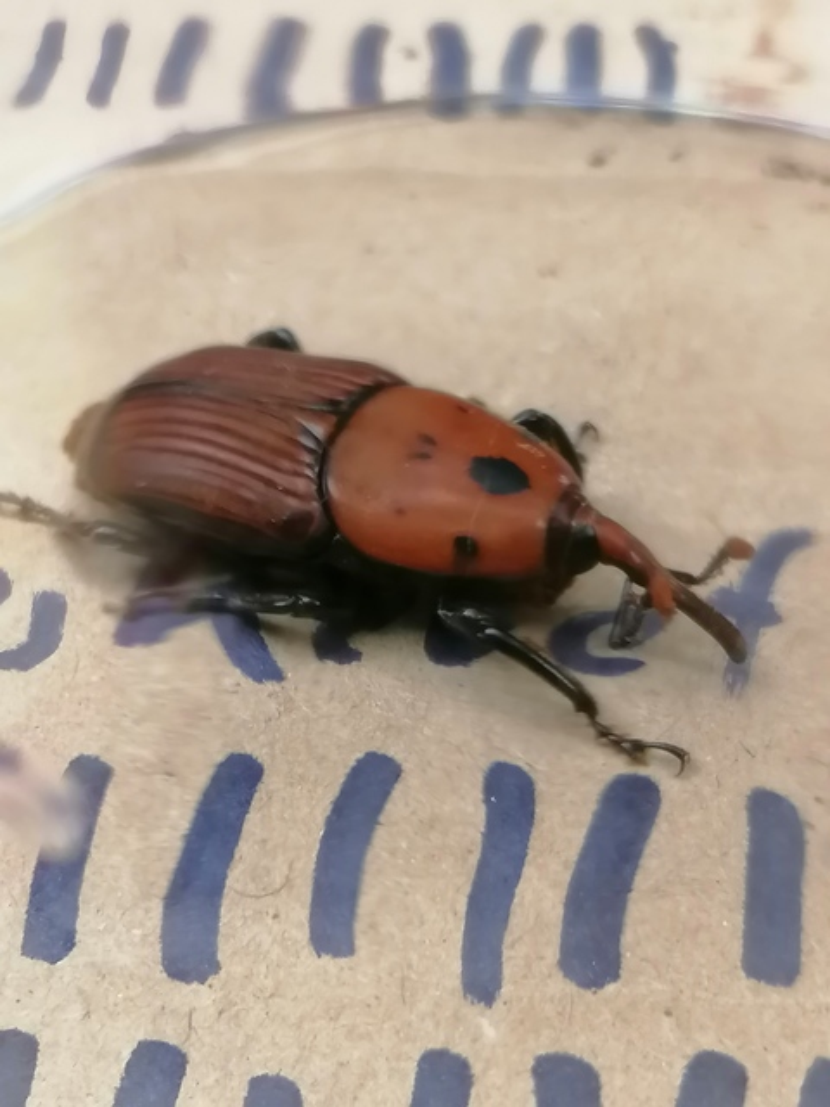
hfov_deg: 20.2
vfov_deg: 26.7
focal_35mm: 73
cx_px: 415
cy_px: 554
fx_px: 2334
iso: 160
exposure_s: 1/33.3
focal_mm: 4.75
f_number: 1.8
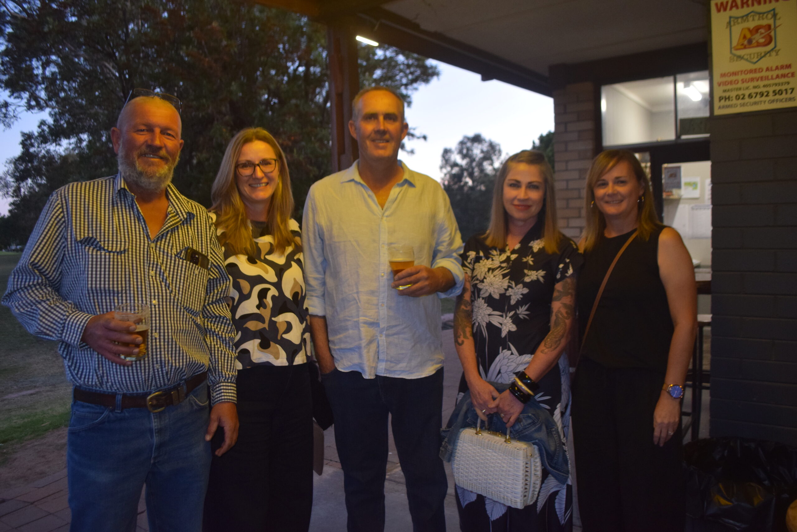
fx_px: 598
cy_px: 266
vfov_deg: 47.9
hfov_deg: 67.4
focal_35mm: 27
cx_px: 398
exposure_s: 1/60
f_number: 3.5
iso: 800
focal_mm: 18
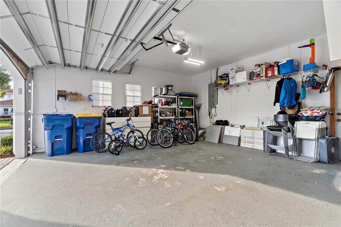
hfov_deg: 100.4
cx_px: 170
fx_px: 142
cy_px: 114
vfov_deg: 77.3
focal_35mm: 15
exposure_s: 1/4
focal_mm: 10
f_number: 8
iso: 125
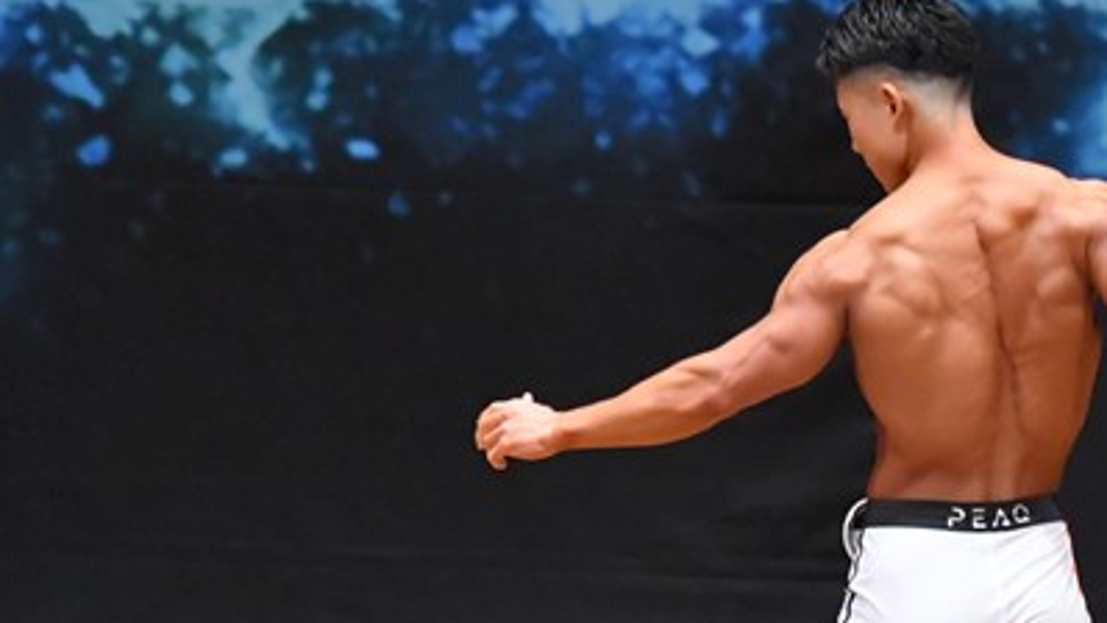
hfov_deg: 3.9
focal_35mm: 551
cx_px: 914
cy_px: 648
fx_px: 16176
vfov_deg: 2.2
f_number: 5.6
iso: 8000
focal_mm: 180
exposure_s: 1/400
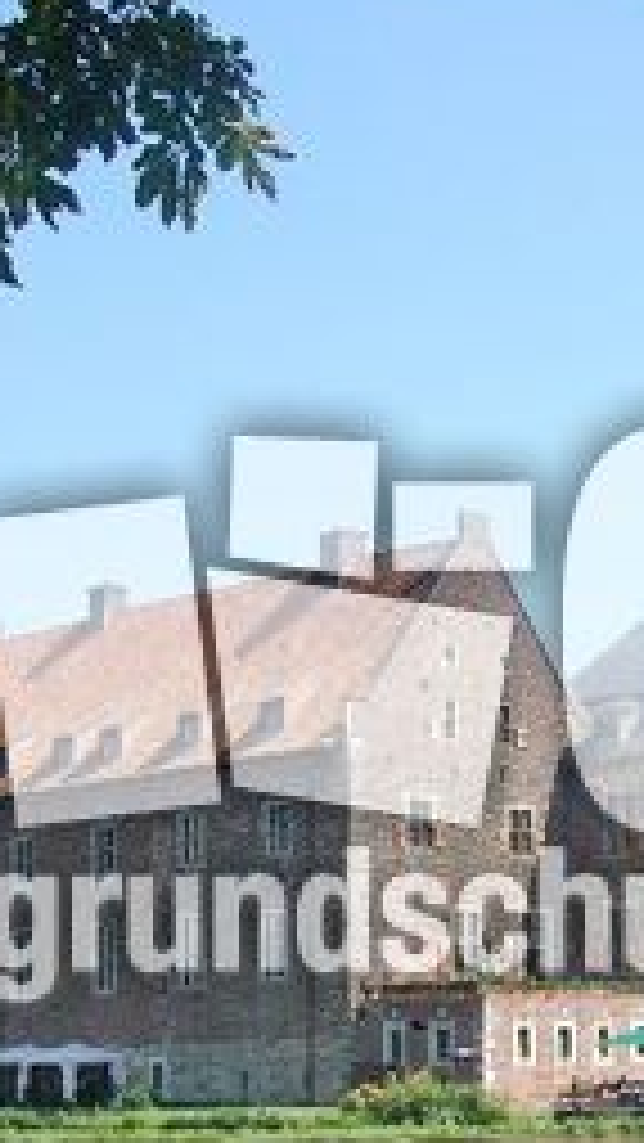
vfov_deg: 27.8
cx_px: 752
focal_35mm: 76
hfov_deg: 15.4
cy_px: 711
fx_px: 2306
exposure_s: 1/250
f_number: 10
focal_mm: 24
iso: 400
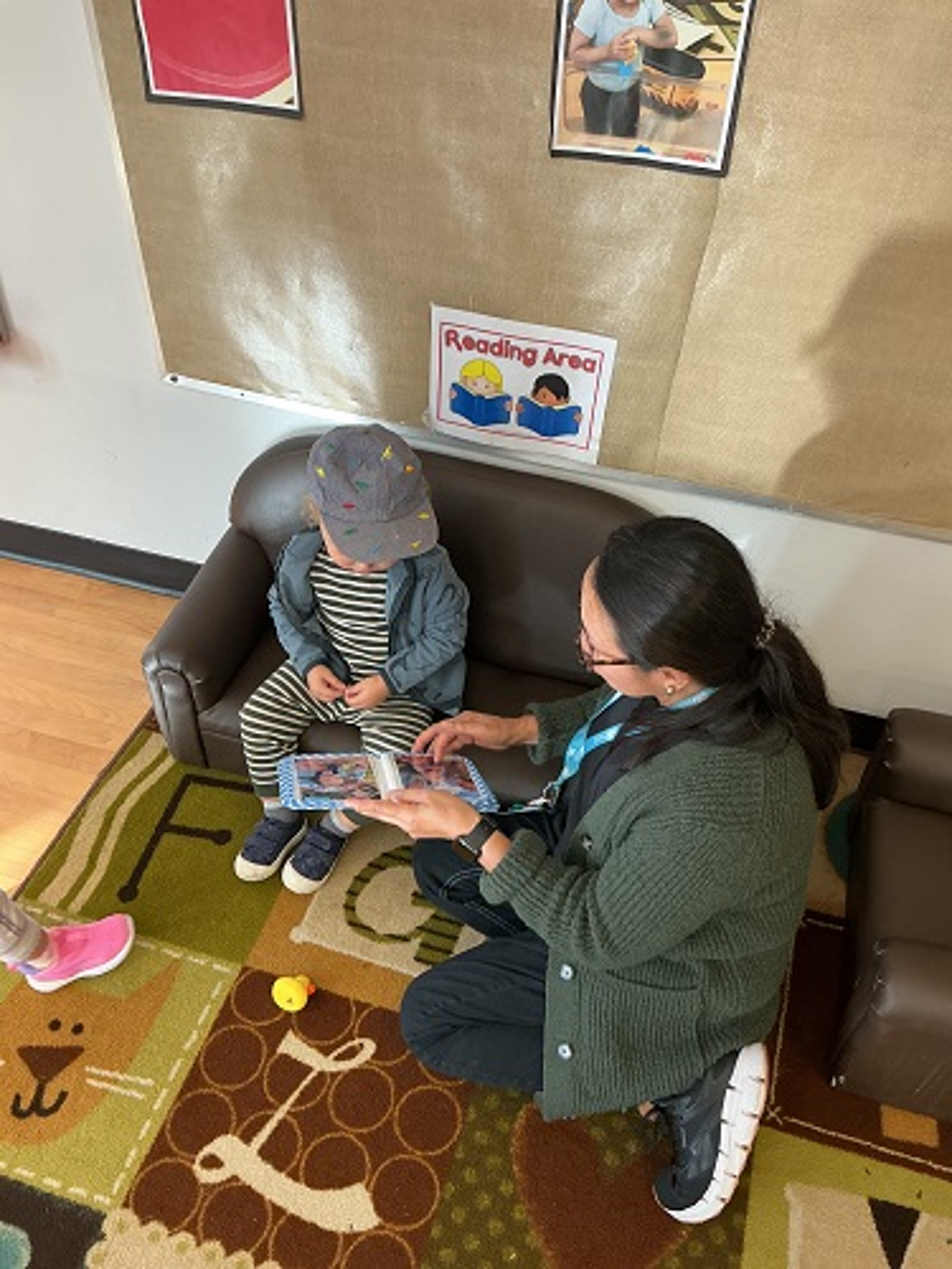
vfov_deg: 61.7
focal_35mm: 29
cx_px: 476
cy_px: 634
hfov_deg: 48.2
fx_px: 1063
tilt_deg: -45.0
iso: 100
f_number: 1.8
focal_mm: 3
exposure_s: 1/60
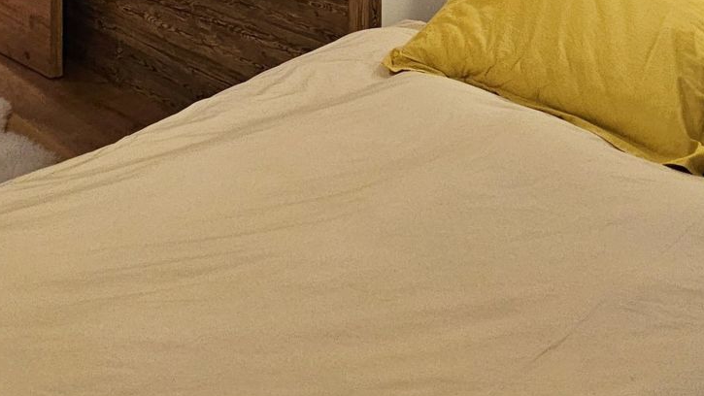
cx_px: 349
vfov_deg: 23.2
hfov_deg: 50.5
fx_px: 747
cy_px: -215
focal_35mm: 40
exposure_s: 1/71
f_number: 2.2
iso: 400
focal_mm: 2.2
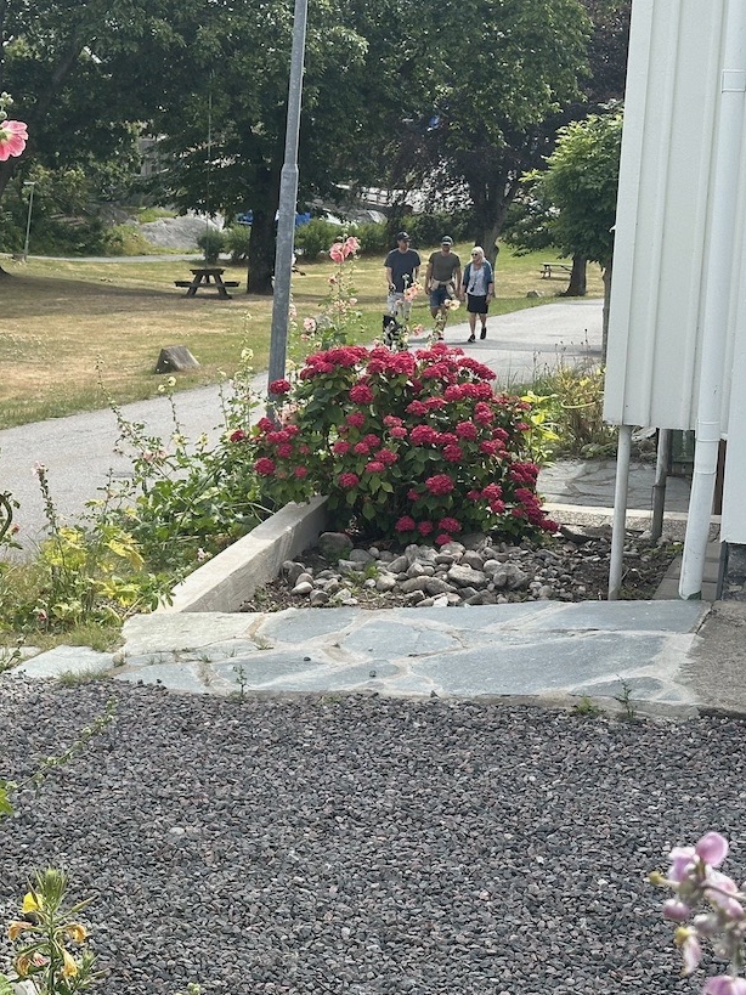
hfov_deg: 19.2
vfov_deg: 26.0
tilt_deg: -13.7
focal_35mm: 75
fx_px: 2156
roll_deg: +0.8
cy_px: 501
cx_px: 32
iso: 64
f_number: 1.78
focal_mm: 6.86
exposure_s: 1/2410
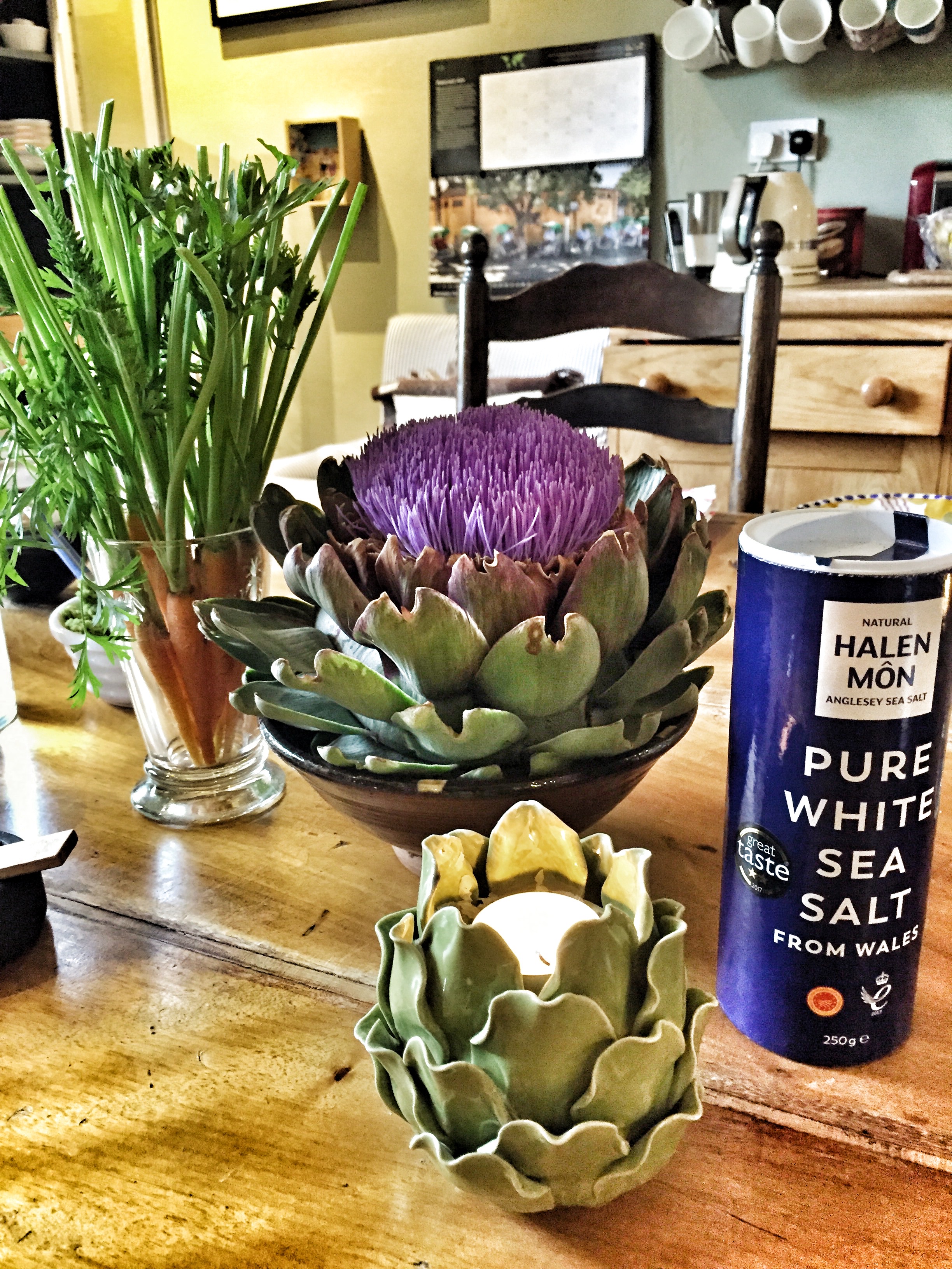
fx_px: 1063
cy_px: 634
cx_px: 476
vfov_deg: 61.7
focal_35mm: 29
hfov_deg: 48.2
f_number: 2.2
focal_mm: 4.15
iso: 250
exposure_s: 1/17
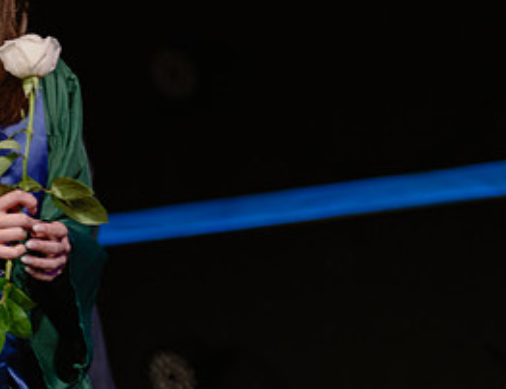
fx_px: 2256
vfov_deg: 9.8
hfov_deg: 12.4
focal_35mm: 153
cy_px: 18
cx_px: -137
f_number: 1.2
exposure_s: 1/320
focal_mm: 50
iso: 640
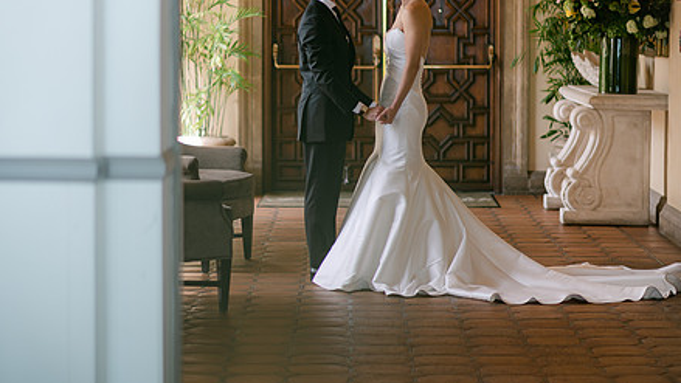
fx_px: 2167
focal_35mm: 120
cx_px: 374
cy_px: 110
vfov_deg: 10.1
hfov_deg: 17.9
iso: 100
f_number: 2
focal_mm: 85
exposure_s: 1/125
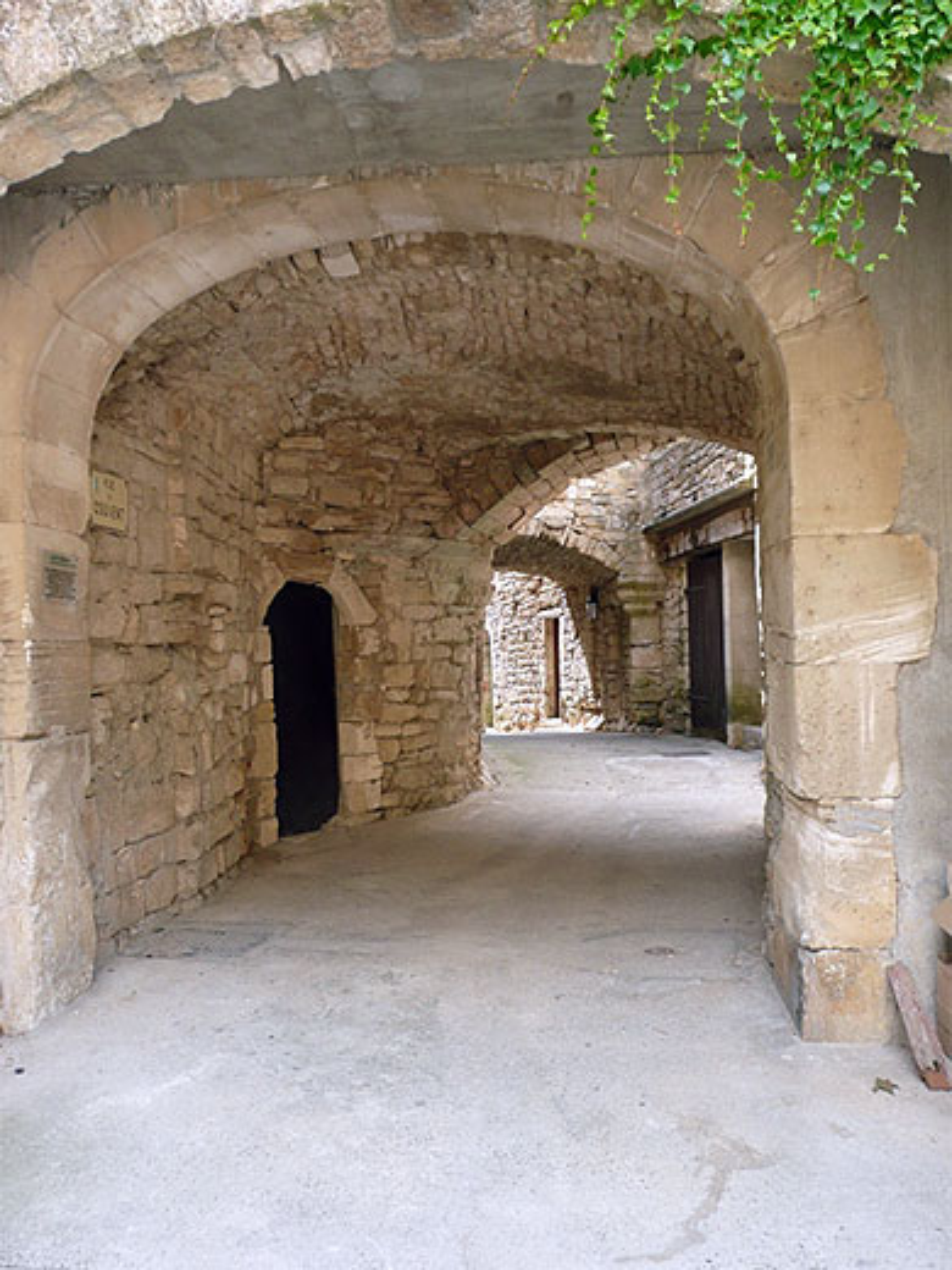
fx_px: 1100
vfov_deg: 60.0
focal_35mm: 30
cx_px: 476
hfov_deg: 46.8
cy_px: 635
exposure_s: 1/80
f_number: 3.4
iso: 100
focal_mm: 4.9
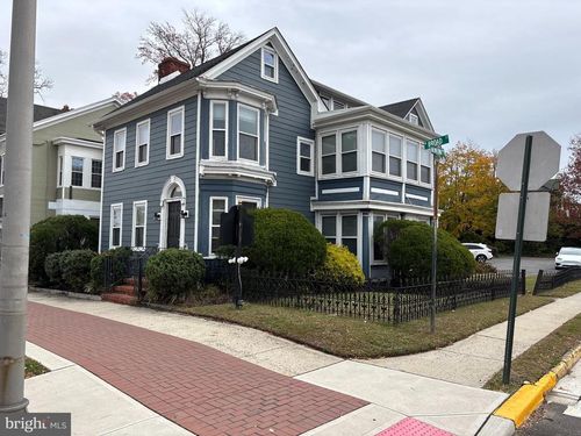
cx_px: 290
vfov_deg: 53.1
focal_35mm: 26
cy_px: 218
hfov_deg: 67.3
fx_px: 436
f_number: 1.6
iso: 50
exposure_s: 1/641
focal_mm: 5.96
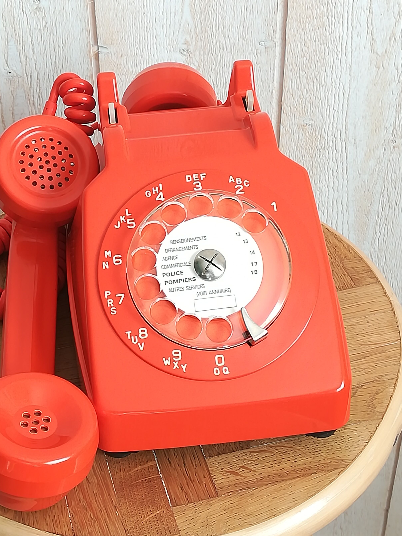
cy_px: 270
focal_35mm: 68
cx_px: 157
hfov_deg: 21.6
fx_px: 1053
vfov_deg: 28.6
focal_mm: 3.83
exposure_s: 1/33.3
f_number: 2.2
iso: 100
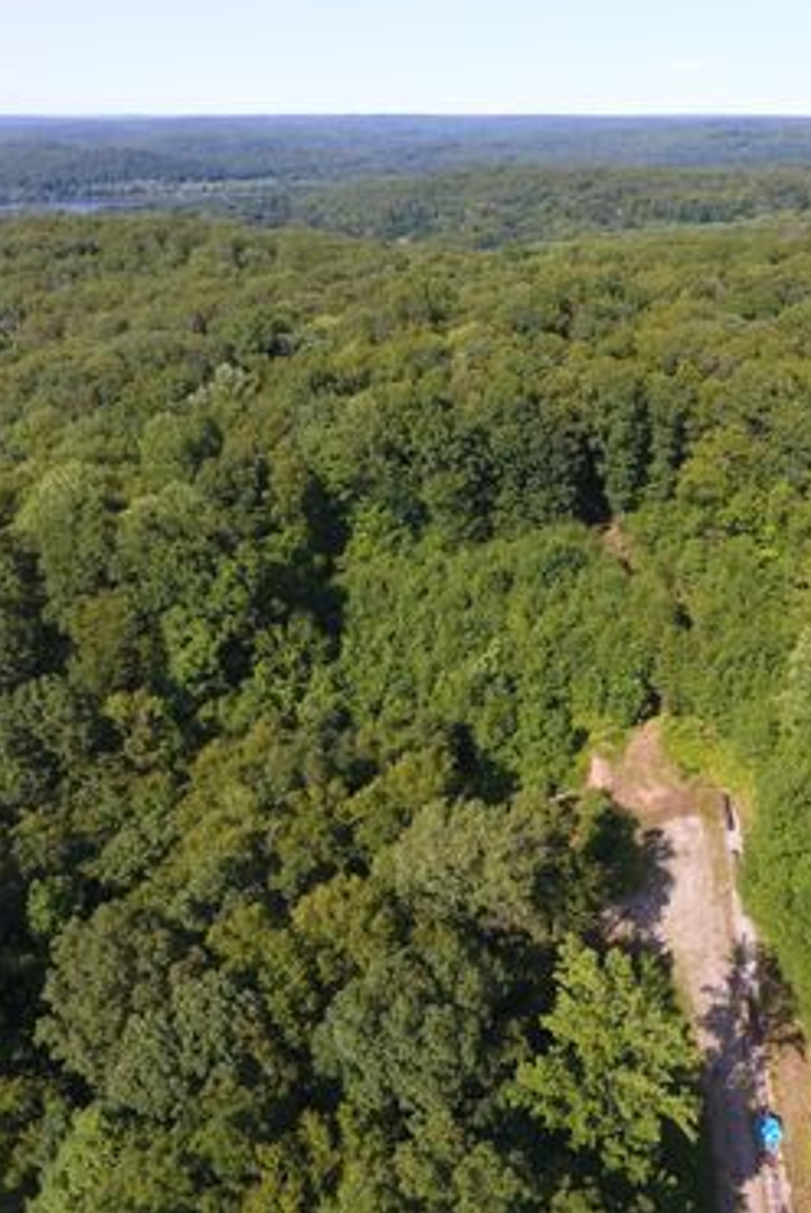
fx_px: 944
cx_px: 602
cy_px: 603
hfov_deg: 45.0
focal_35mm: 28
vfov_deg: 65.4
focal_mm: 3.61
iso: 100
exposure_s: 1/406
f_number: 2.8
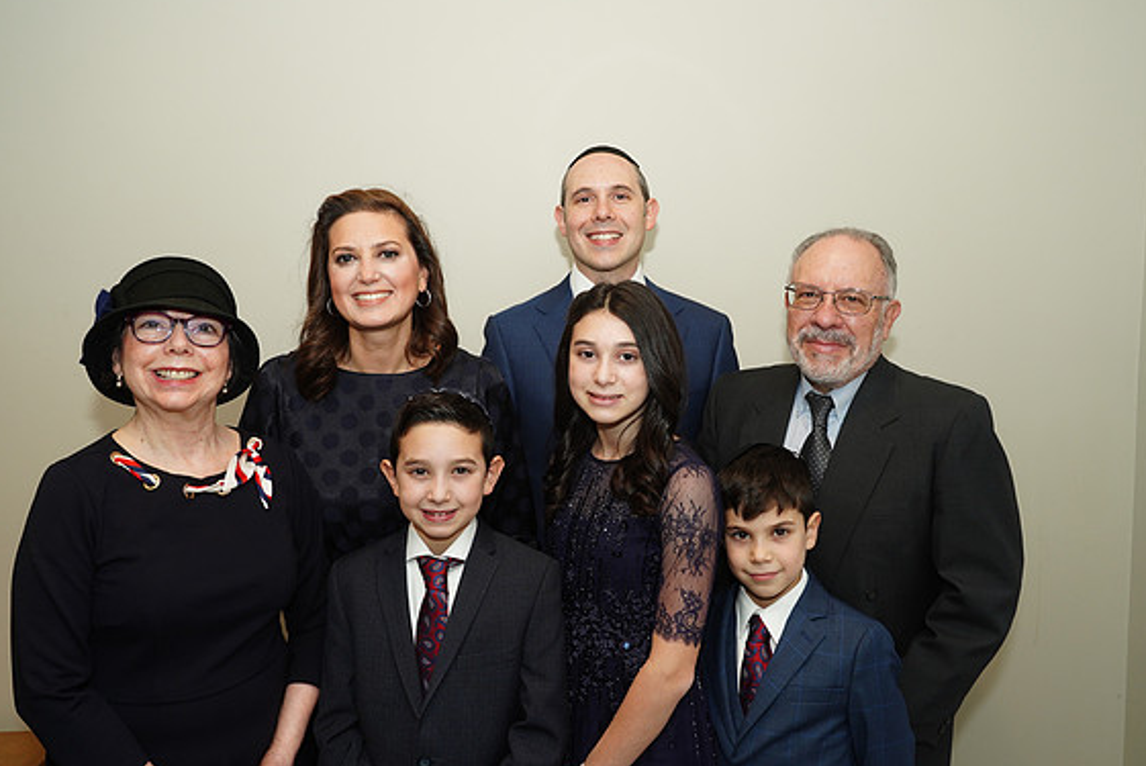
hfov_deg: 60.2
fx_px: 988
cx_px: 582
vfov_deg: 42.4
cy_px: 381
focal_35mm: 31
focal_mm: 30
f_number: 5
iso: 800
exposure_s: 1/125
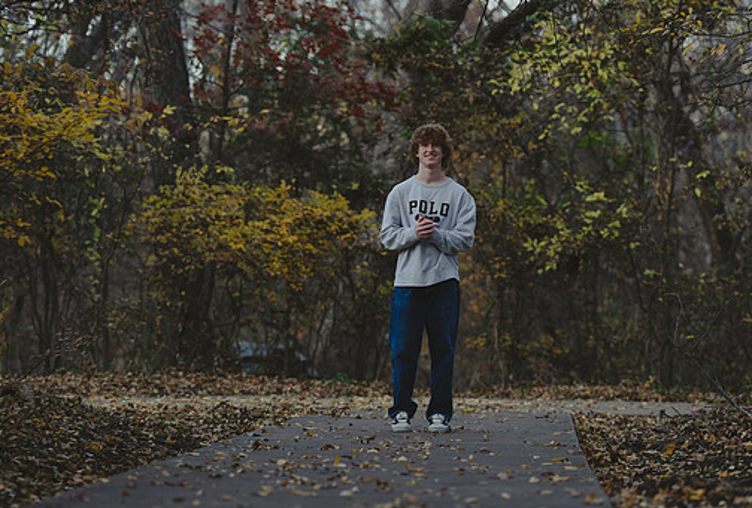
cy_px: 281
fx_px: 3187
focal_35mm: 152
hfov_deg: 13.5
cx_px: 446
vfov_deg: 9.1
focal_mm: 126
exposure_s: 1/320
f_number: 3.2
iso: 250
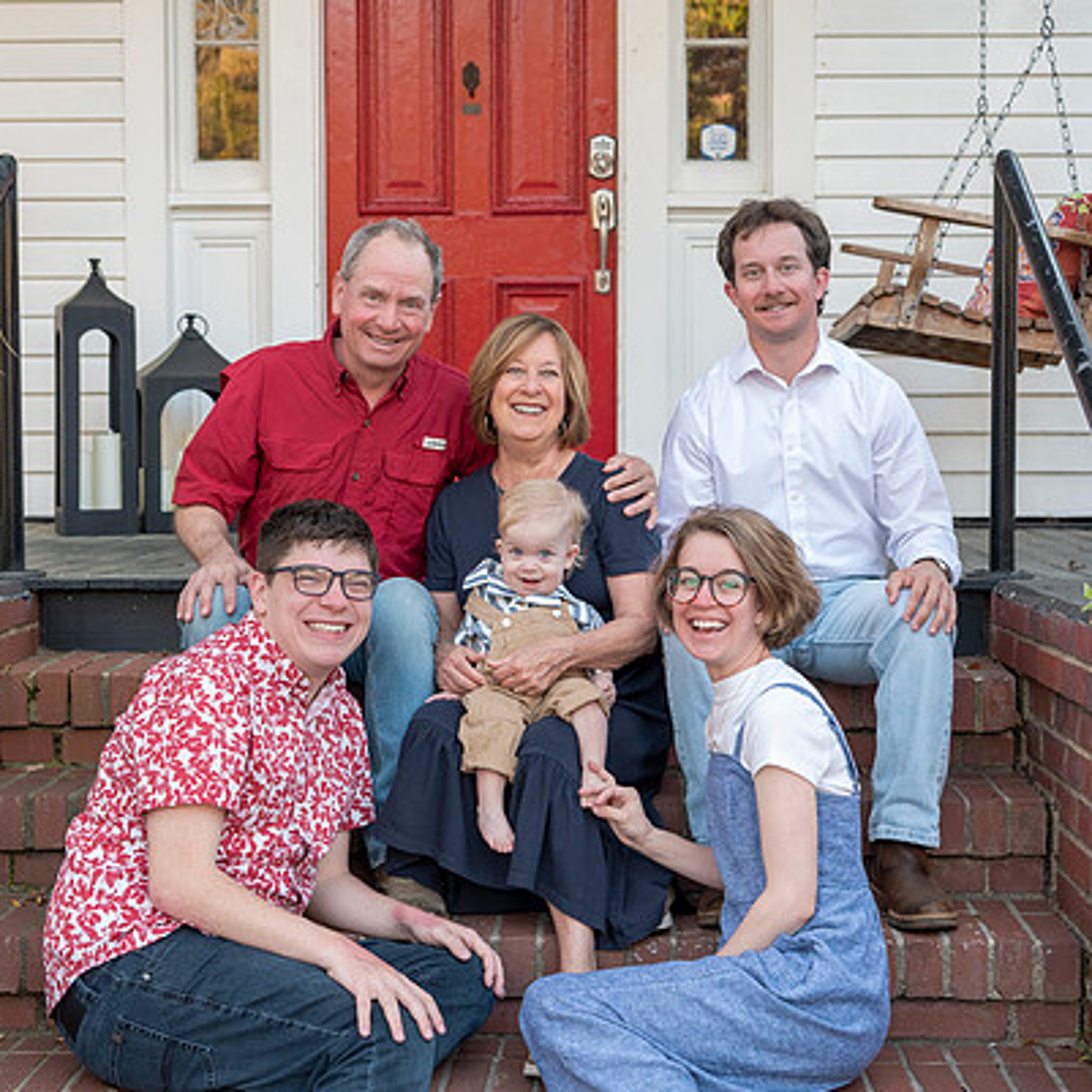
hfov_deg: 26.5
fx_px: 2320
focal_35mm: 65
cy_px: 533
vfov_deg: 26.5
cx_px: 548
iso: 1250
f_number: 5
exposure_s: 1/250
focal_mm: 48
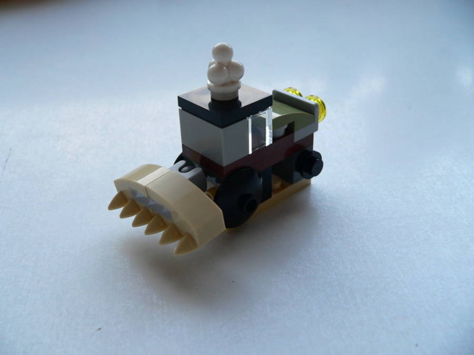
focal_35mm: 36
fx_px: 493
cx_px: 237
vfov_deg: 39.7
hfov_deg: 51.4
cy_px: 178
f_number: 2.8
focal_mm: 6
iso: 100
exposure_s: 1/60
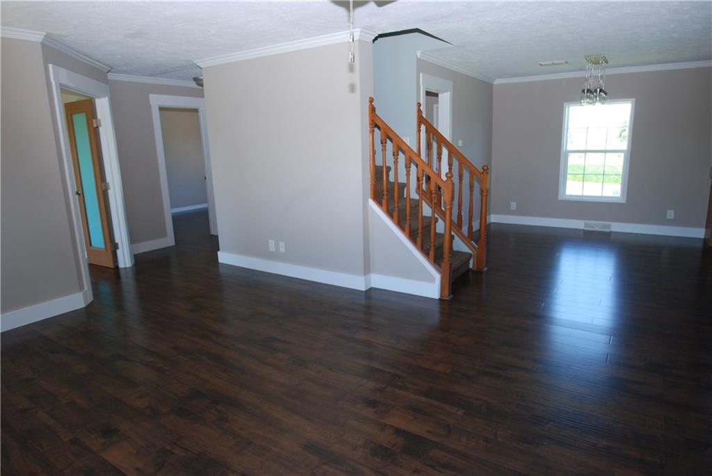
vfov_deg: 59.6
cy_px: 238
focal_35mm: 21
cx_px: 356
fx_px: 416
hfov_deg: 81.2
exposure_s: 1/60
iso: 400
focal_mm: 14
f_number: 5.6
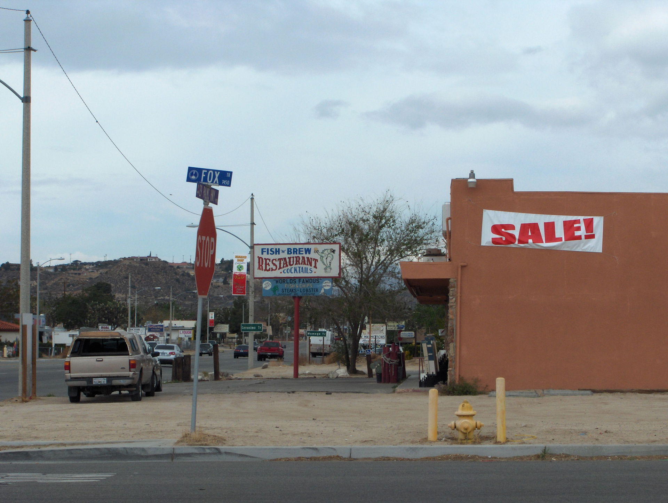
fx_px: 2261
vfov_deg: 12.7
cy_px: 252
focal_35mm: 117
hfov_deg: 16.8
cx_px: 334
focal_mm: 24
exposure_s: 1/283
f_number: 8.4
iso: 100
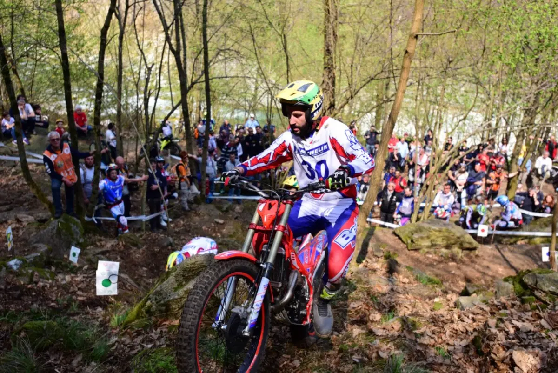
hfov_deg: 54.4
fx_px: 543
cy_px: 186
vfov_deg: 37.9
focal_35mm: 35
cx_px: 279
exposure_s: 1/2000
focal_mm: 35
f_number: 4.5
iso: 640
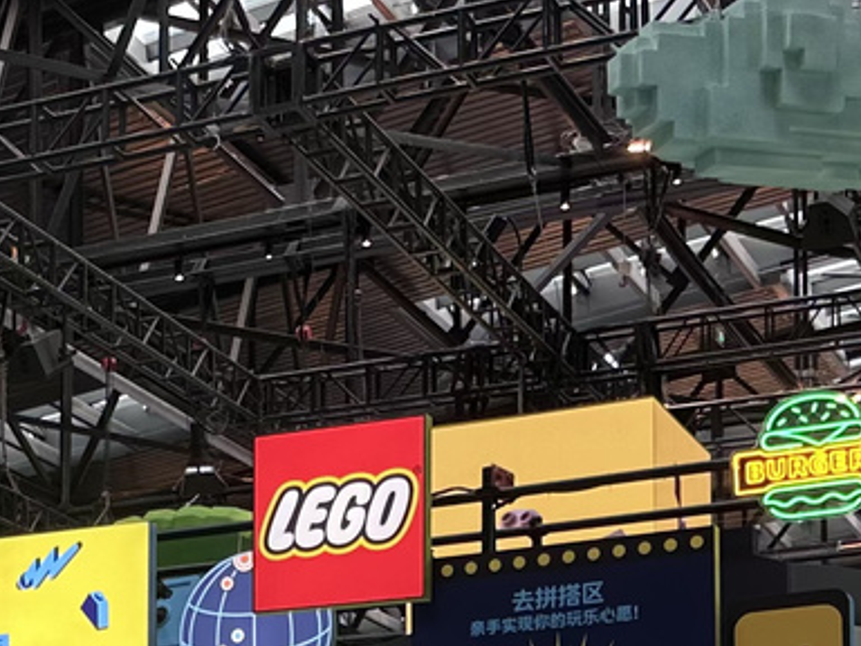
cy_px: 969
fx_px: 2487
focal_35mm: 100
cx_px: 36
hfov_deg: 19.2
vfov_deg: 13.9
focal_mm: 6.9
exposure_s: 1/121
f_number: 1.8
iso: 64
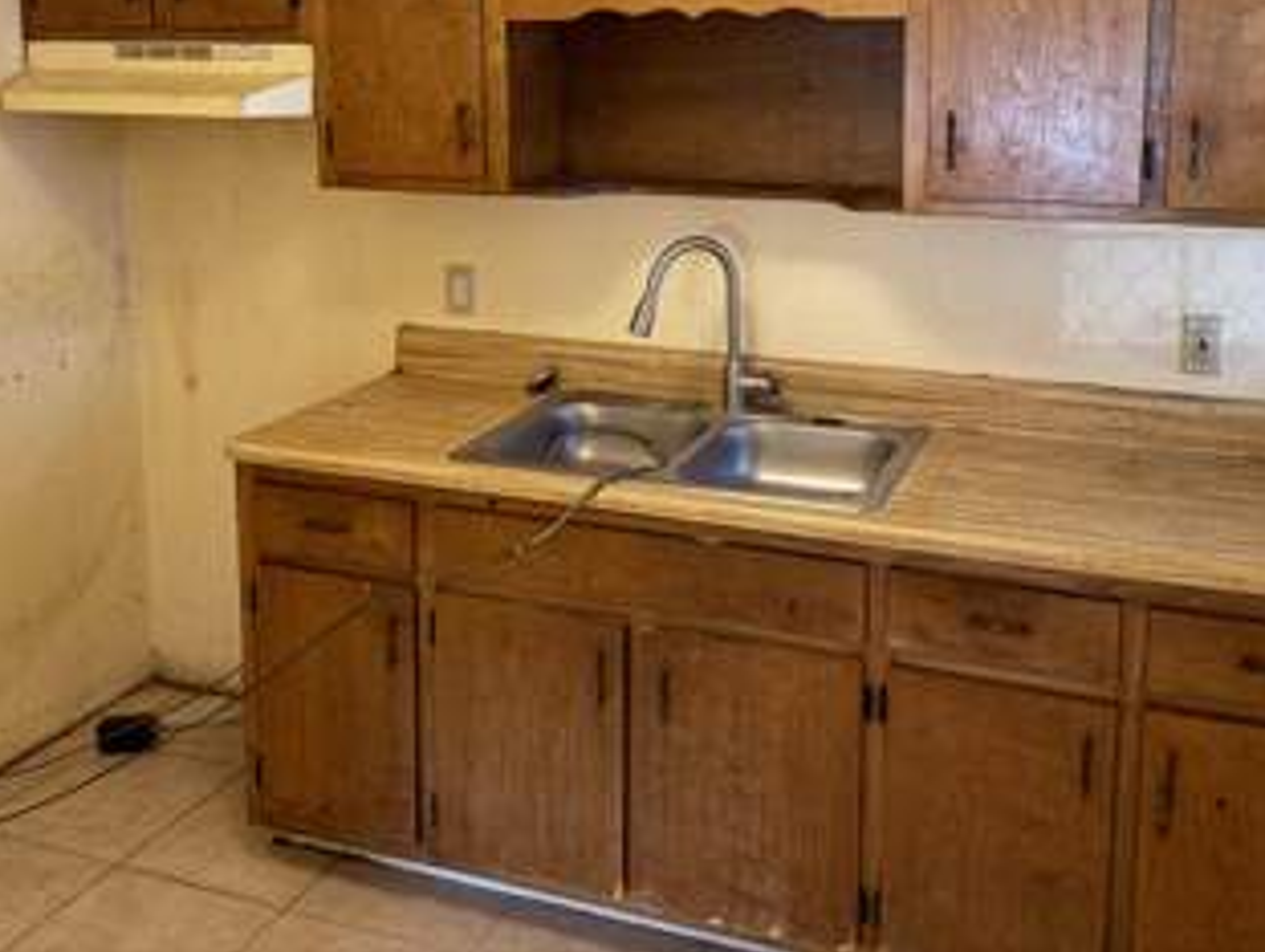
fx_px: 1354
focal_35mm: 37
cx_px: 696
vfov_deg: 37.7
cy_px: 224
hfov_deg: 50.0
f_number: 1.78
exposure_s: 1/60
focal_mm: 6.76
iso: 320
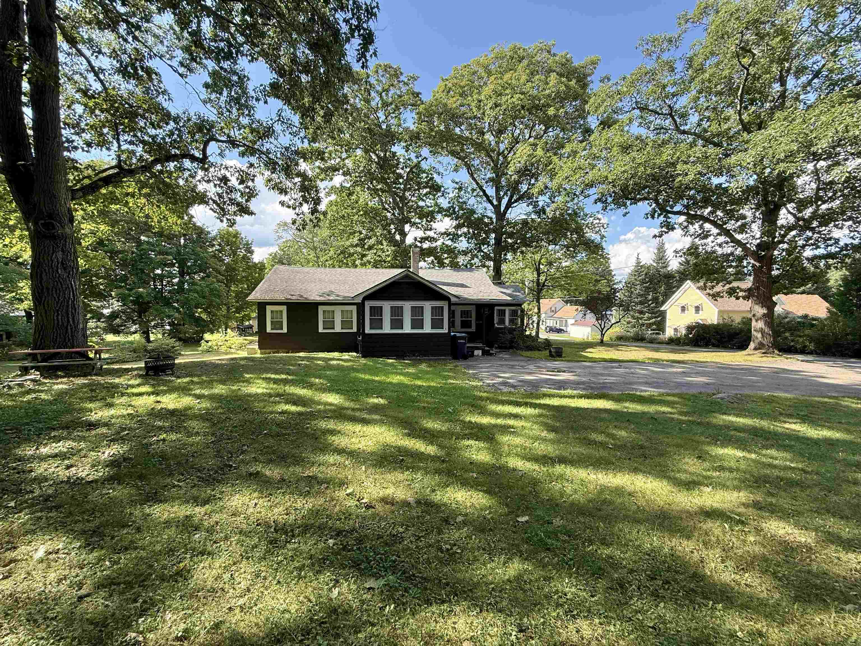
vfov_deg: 85.7
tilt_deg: -2.8
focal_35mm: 14
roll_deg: -0.7
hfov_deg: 102.1
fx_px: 348
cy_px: 323
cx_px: 430
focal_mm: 2.22
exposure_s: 1/451
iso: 64
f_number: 2.2
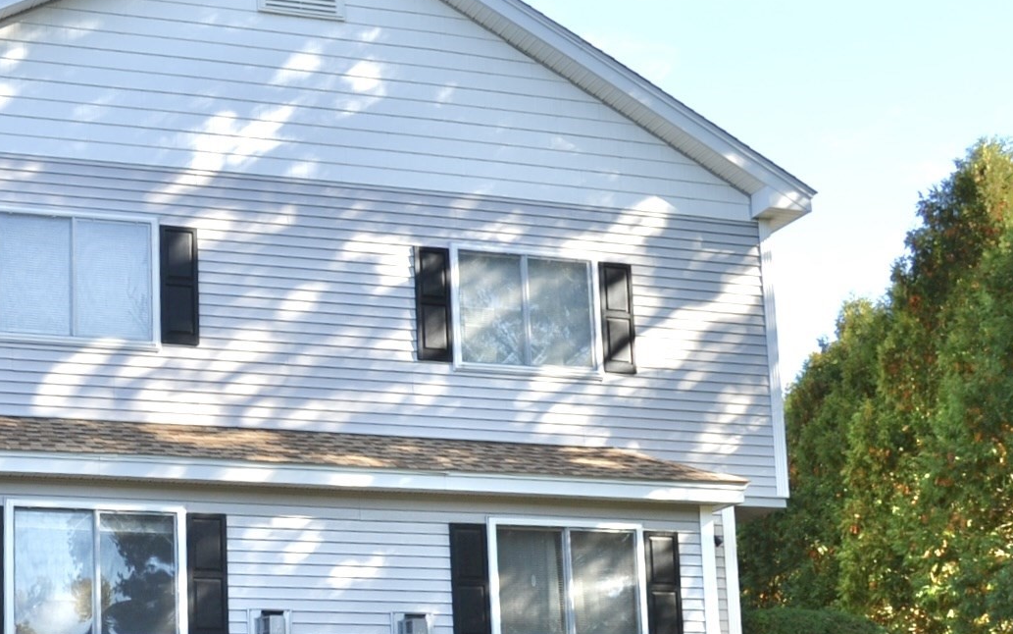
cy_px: 567
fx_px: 1767
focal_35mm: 64
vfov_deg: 19.9
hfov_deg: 31.3
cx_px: 219
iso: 110
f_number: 5.6
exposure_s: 1/125
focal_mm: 20
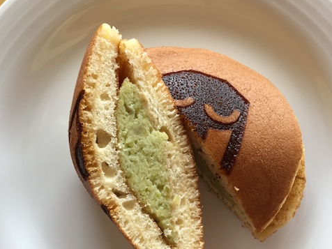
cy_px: 160
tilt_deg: -85.1
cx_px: 156
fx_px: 374
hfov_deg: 47.8
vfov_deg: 36.5
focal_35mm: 39
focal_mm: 4.15
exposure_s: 1/30
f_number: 2.2
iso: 40
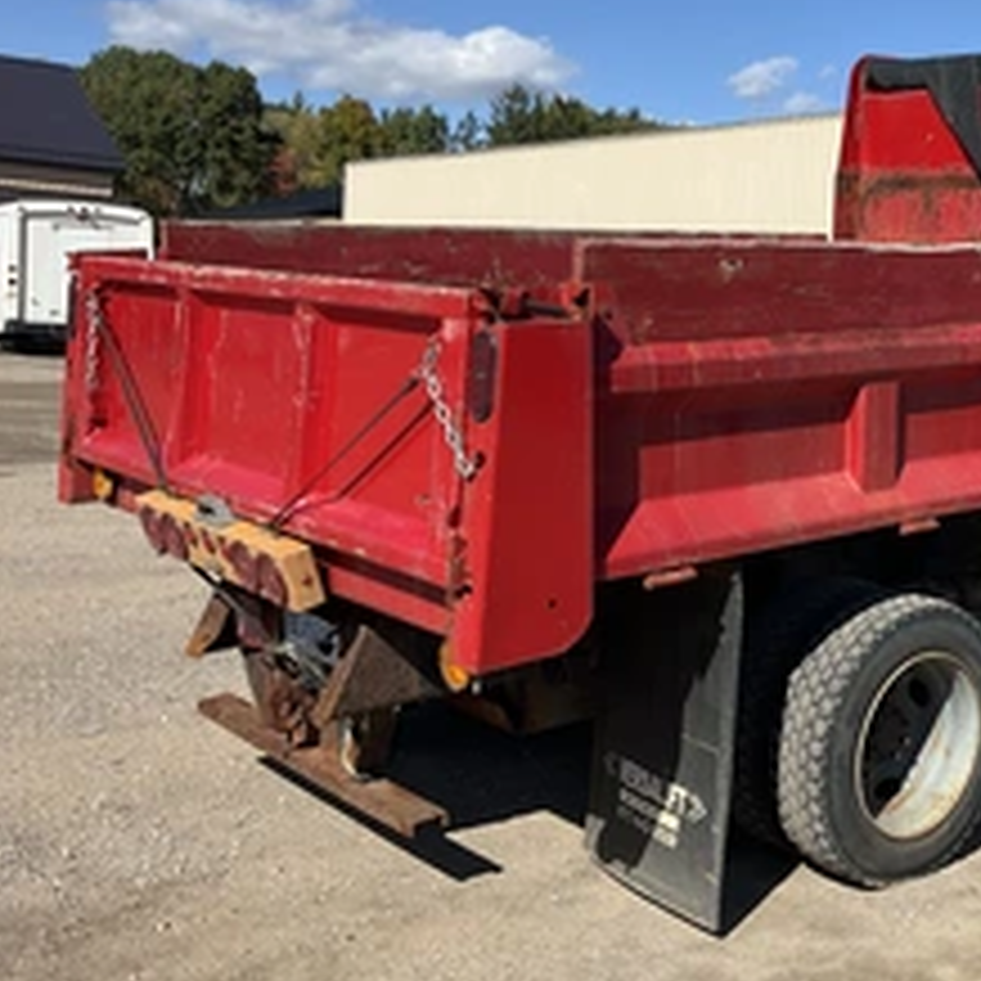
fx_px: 1507
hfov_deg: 34.5
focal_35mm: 47
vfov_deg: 36.0
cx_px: 842
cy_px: 405
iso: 25
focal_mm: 3
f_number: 1.8
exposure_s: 1/1786
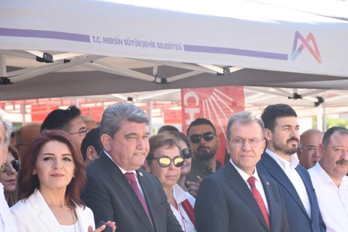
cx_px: 274
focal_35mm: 184
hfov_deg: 11.2
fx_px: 1777
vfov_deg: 7.5
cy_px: 187
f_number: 5
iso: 200
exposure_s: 1/160
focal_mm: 75
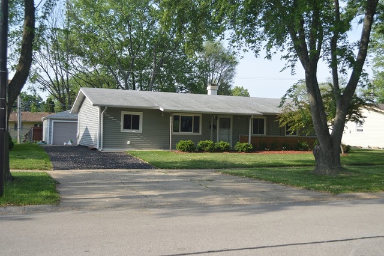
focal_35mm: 42
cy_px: 128
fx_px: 448
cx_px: 192
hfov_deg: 46.4
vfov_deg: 31.9
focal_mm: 28
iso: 125
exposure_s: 1/125
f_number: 5.6
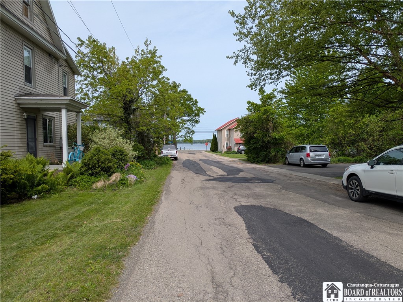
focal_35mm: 25
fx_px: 291
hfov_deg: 69.4
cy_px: 151
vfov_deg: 54.9
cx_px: 202
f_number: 1.89
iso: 49
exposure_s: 1/1869
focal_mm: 5.43
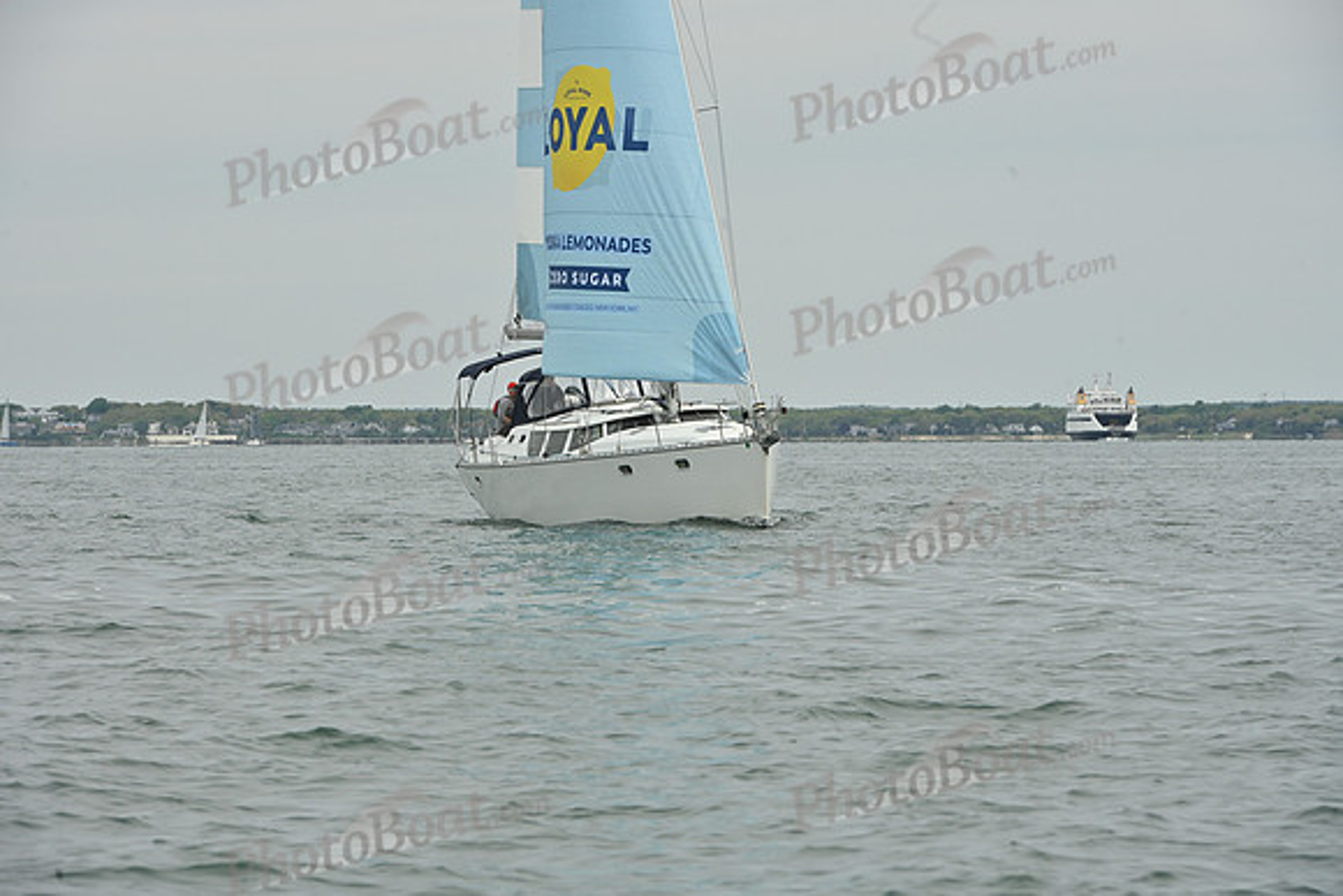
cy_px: 448
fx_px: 7463
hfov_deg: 10.3
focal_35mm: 200
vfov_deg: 6.9
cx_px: 672
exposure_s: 1/800
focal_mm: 200
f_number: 13
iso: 320
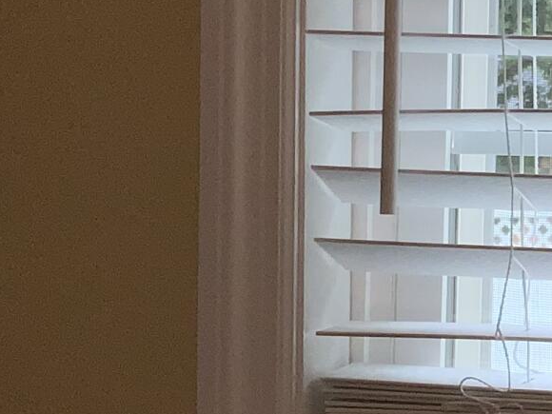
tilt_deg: -1.4
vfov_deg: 9.9
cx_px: 954
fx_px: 2392
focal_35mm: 150
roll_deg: -1.9
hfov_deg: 12.2
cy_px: 182
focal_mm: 3
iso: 16
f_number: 1.8
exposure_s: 1/197
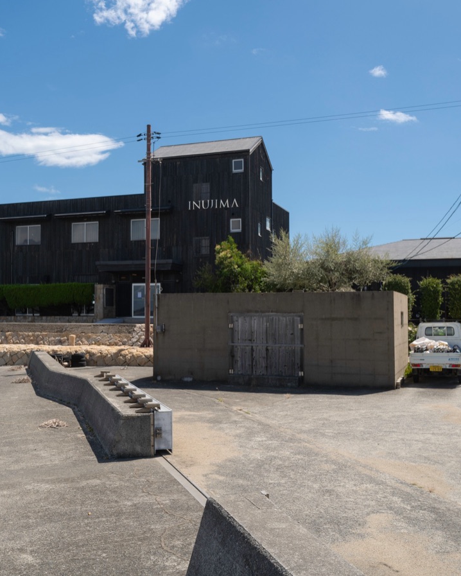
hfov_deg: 36.2
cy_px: 284
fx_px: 699
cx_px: 157
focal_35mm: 41
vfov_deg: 44.8
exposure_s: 1/250
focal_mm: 28
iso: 100
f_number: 9
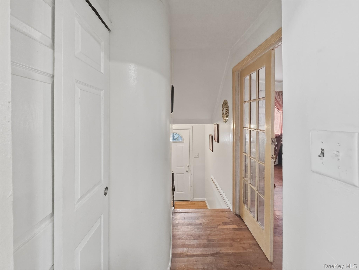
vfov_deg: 89.9
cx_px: 180
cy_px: 135
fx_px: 135
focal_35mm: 13
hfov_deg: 106.2
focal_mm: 2.2
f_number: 2.2
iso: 250
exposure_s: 1/60
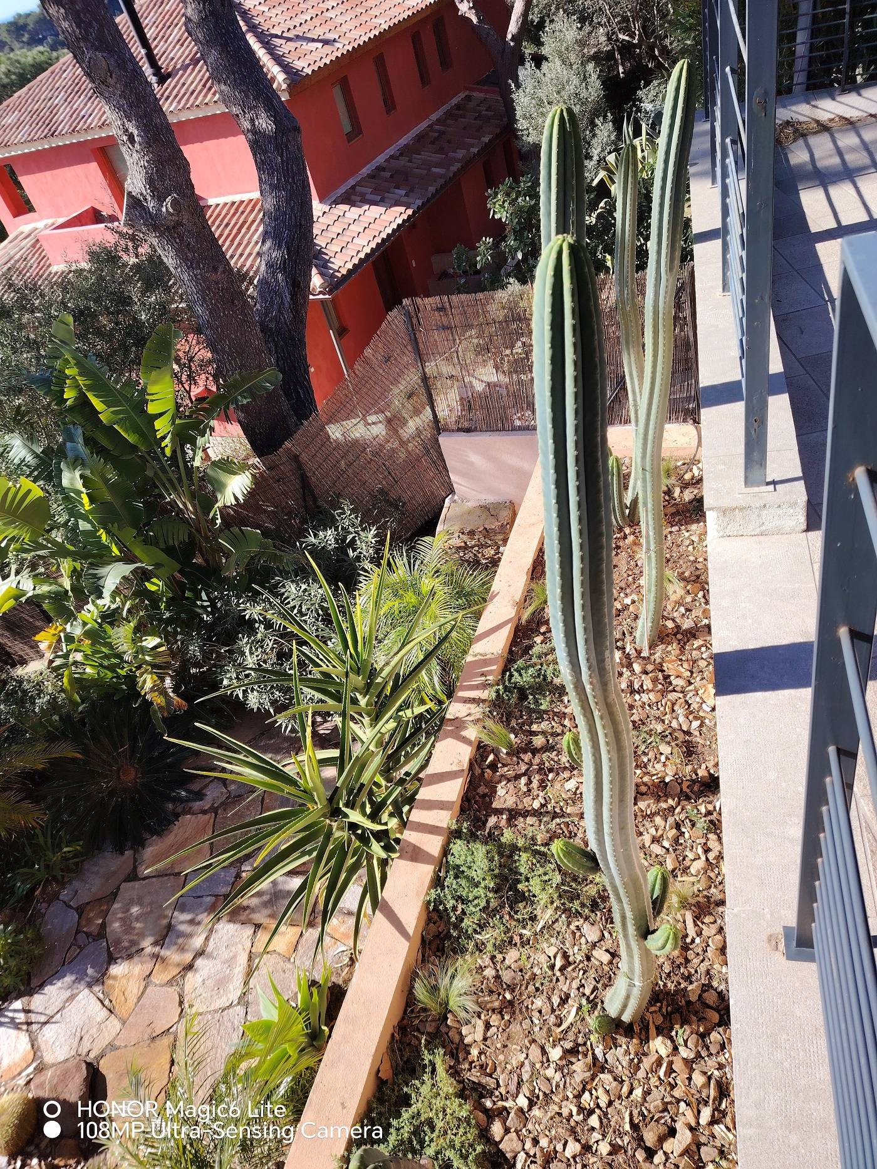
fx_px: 811
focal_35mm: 24
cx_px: 438
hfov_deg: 56.8
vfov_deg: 71.6
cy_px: 584
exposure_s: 1/329
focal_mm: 5.25
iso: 100
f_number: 1.75
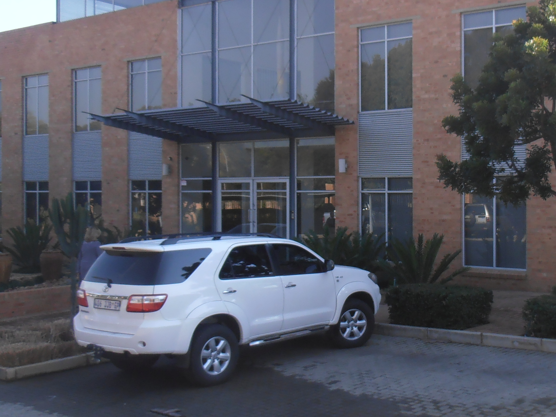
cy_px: 195
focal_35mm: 49
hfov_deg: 38.0
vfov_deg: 29.7
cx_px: 413
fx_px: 787
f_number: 3
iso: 80
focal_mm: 4.2
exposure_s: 1/320
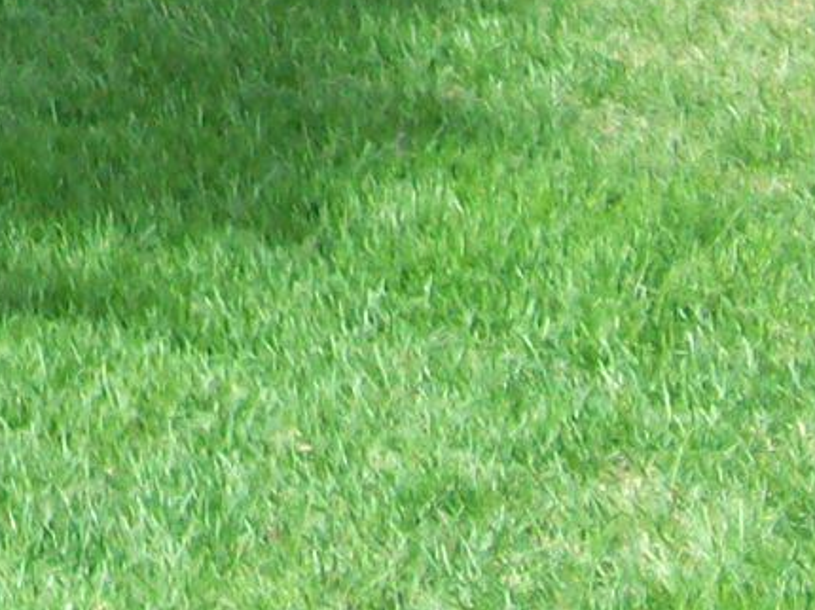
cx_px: -741
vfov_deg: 7.2
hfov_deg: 9.6
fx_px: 4541
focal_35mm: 193
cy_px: -873
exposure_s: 1/335
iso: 80
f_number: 2.7
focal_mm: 6
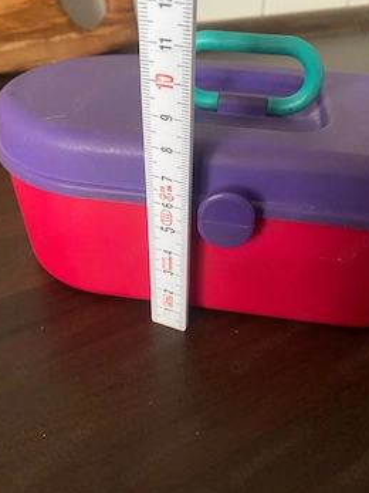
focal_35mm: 30
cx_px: 192
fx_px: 427
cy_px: 247
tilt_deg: -37.8
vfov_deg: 60.0
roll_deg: -3.2
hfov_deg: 46.8
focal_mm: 4.25
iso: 640
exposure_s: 1/30
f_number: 1.8
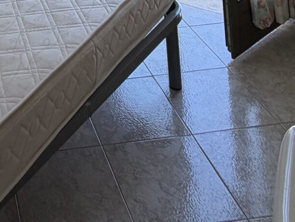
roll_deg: +4.3
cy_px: -239
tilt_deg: -0.1
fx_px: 503
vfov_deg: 17.1
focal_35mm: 59
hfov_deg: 29.7
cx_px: -21
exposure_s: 1/149
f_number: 2.2
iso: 50
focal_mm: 2.22
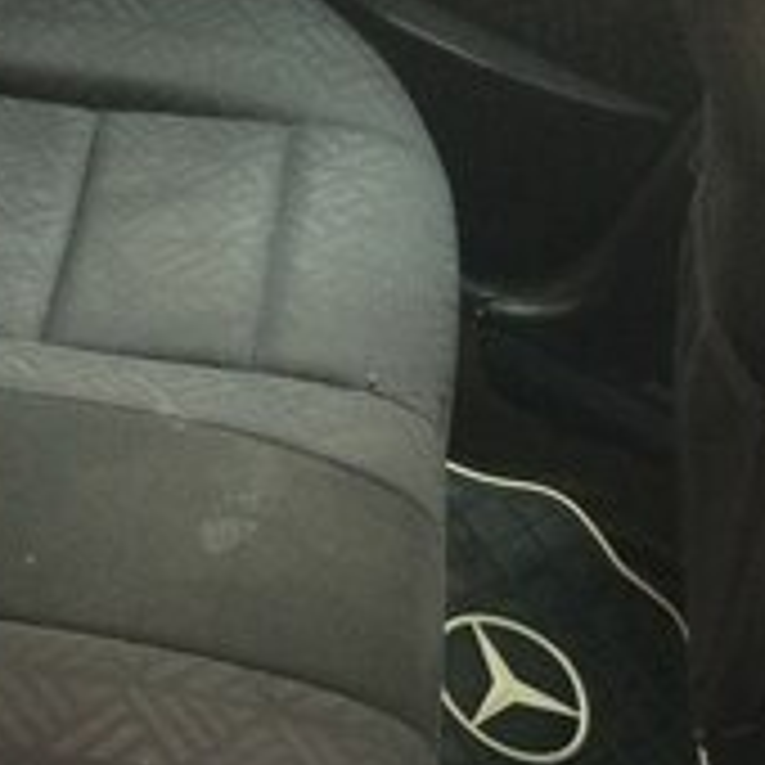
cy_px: 922
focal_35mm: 75
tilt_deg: -46.5
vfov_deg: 21.4
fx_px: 1875
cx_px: 194
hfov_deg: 22.8
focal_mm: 4.15
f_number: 2.2
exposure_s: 1/33
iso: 200
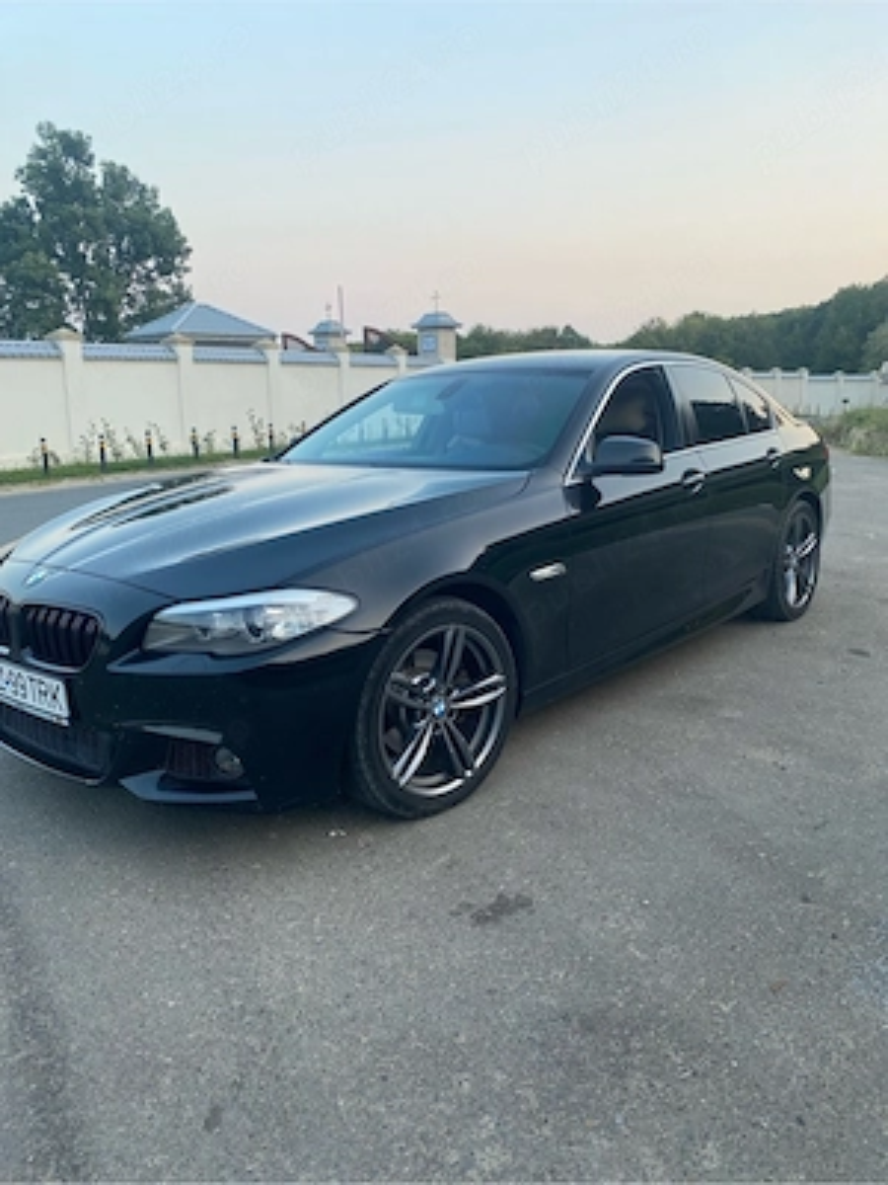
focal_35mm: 26
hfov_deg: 53.1
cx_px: 444
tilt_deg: -11.8
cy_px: 592
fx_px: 889
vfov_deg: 67.3
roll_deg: +0.4
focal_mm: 4.25
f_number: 1.8
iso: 40
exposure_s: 1/121
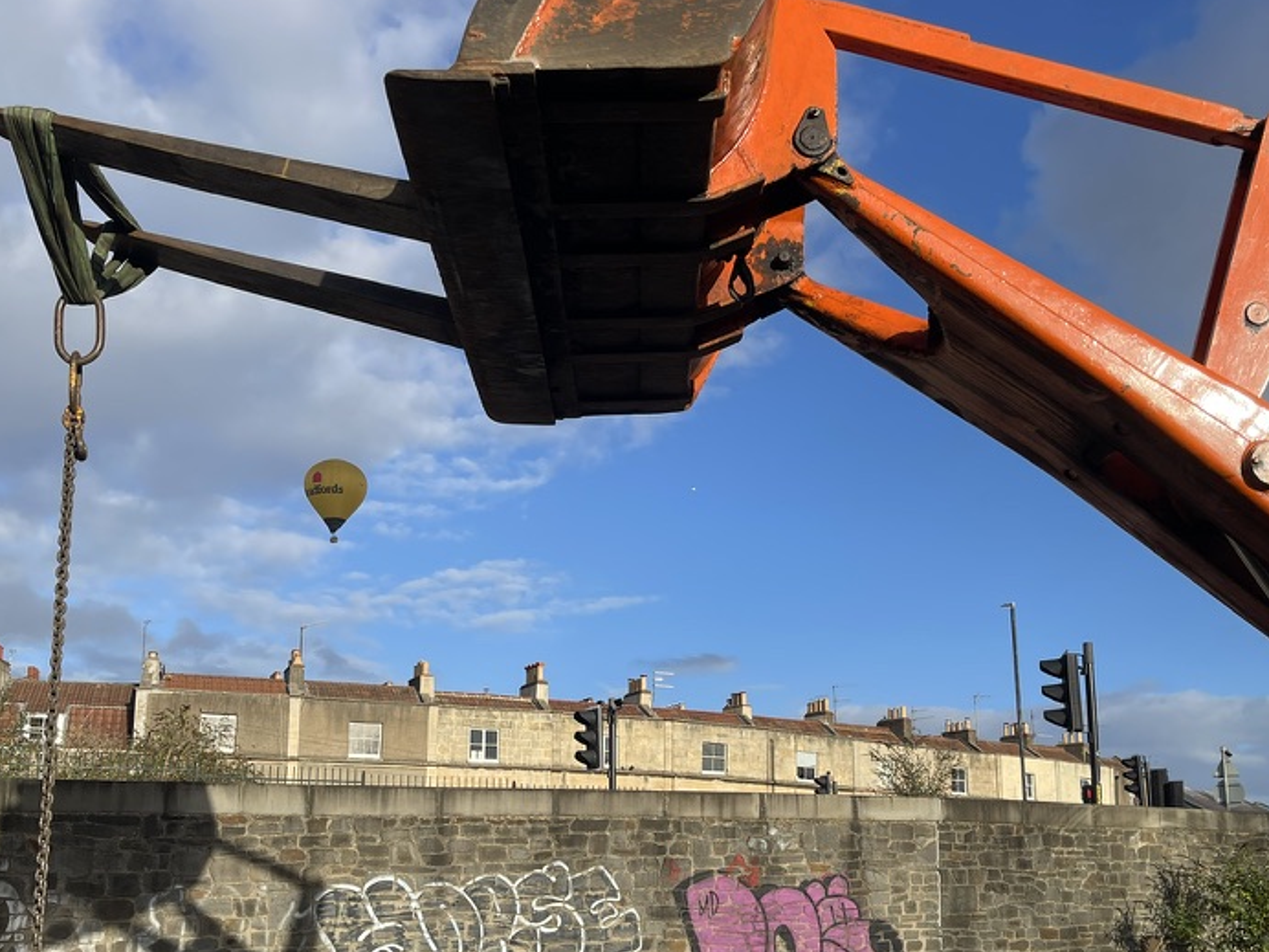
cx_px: 682
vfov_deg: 38.2
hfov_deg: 50.1
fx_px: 1356
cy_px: 633
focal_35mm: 37
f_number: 1.6
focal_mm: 5.1
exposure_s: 1/2717
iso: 32
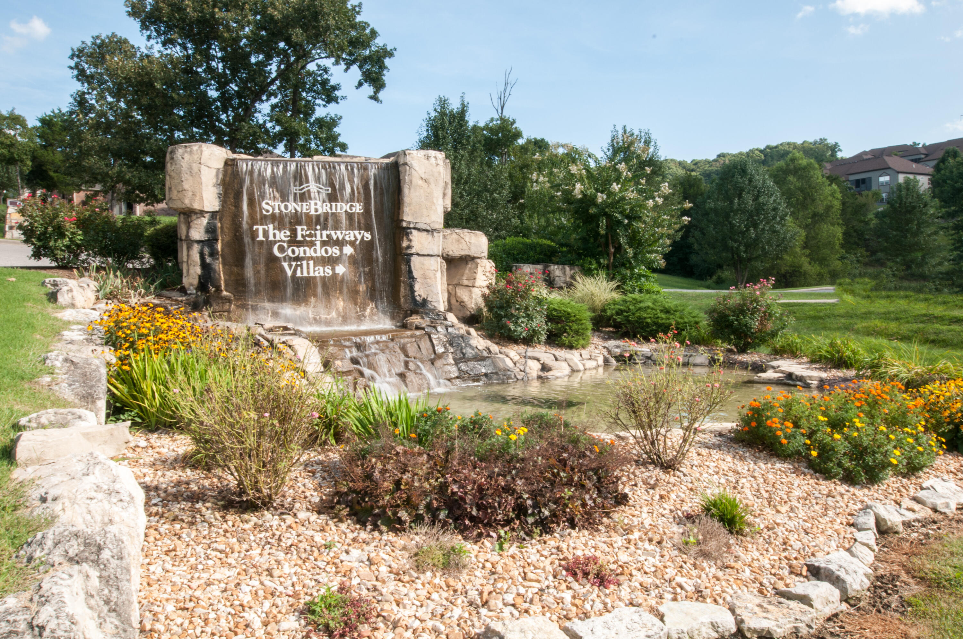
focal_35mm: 30
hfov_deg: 62.0
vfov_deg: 43.5
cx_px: 482
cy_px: 320
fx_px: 801
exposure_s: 1/15
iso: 100
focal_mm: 20
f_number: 22
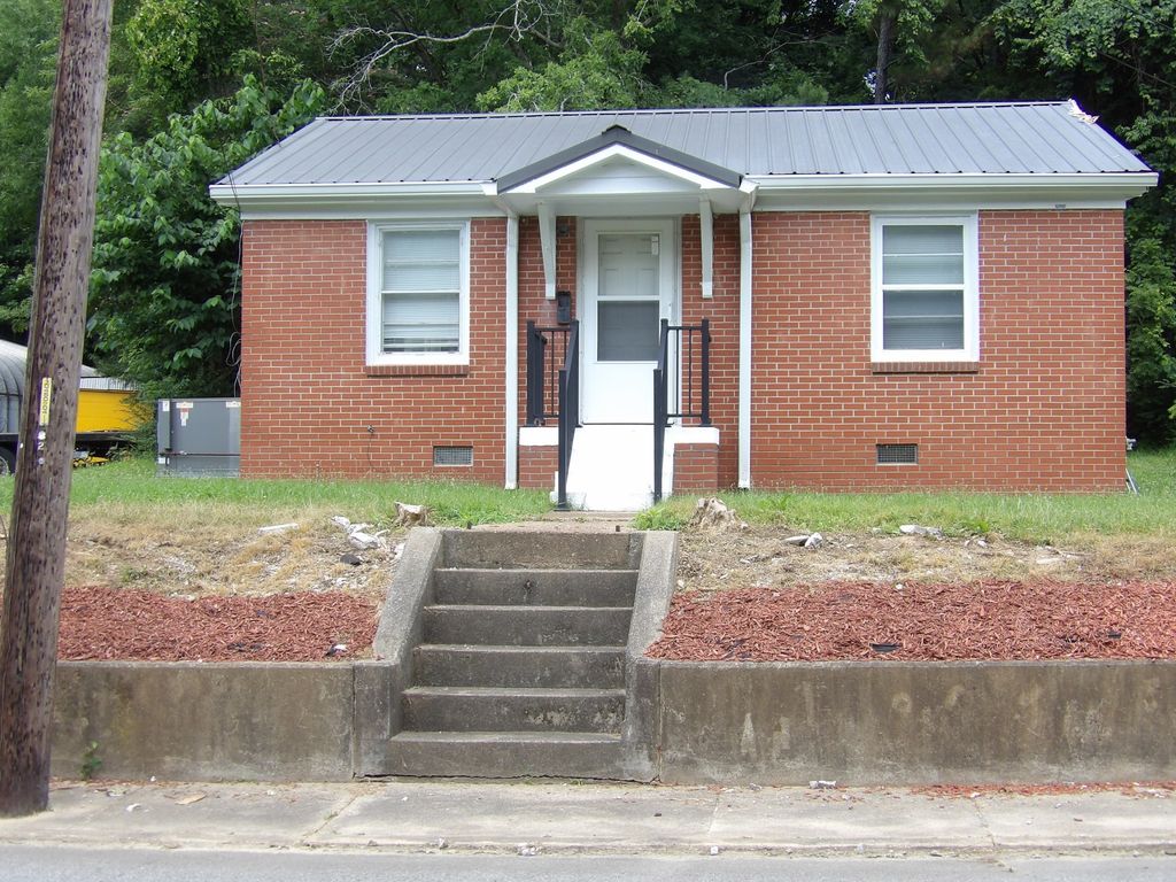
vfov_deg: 31.5
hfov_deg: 41.2
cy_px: 441
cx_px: 588
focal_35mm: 46
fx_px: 1563
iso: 100
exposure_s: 1/165
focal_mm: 8.2
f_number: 3.8
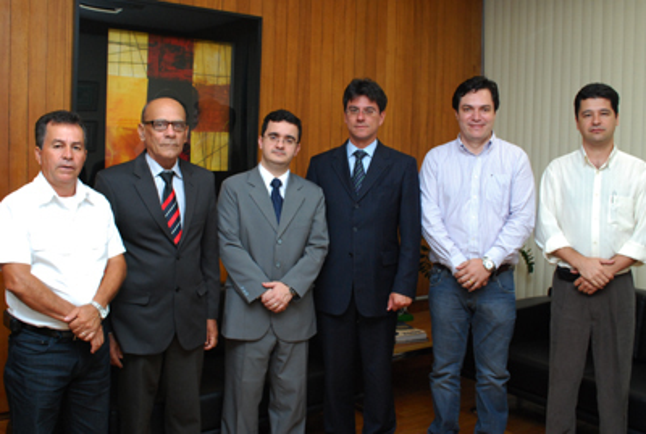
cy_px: 217
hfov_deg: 57.1
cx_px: 323
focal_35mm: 33
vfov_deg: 40.2
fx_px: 594
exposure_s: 1/60
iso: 800
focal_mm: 22
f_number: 7.1
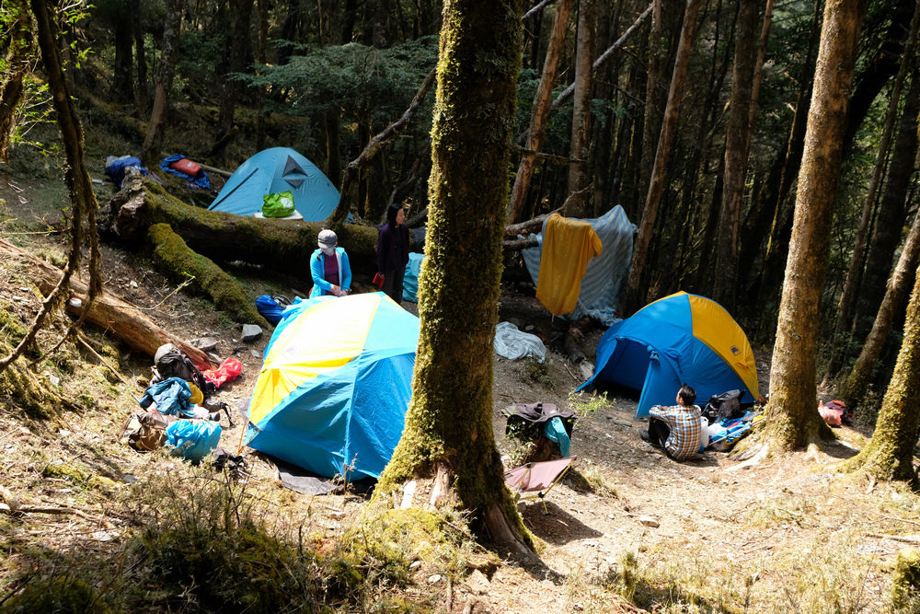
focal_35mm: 35
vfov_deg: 37.9
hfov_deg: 54.4
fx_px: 895
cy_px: 307
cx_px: 460
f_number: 4
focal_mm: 23
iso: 800
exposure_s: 1/750
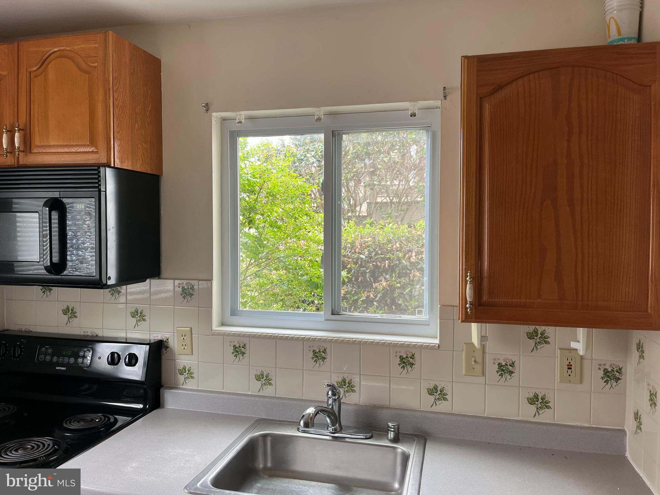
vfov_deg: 53.1
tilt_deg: -1.2
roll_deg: +0.6
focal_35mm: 26
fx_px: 496
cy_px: 248
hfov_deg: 67.3
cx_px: 330
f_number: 1.6
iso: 80
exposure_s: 1/121
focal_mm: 5.1
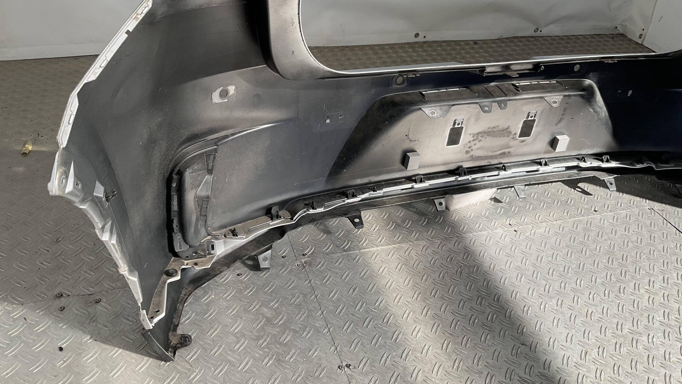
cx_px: 338
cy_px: 166
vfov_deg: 36.6
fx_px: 579
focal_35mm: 32
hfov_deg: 61.0
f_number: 1.8
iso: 16
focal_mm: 3
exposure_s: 1/504
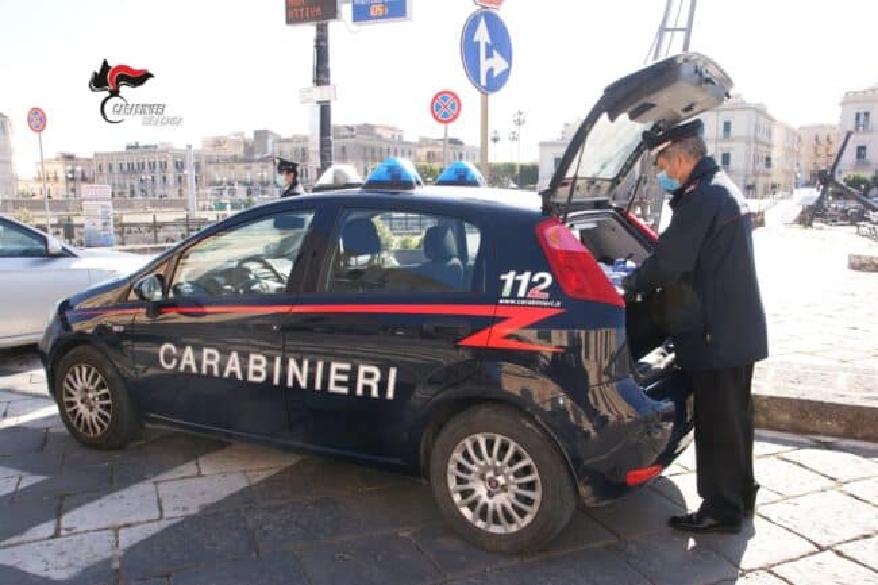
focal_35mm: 30
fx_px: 731
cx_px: 439
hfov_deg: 61.9
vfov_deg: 43.6
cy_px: 292
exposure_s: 1/80
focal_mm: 20
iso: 100
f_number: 9
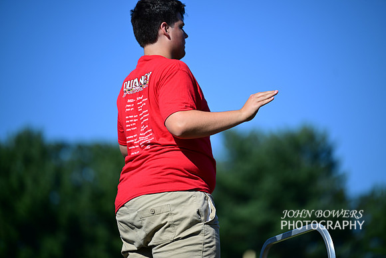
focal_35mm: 200
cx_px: 193
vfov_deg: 6.9
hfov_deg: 10.3
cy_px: 129
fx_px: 2145
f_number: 2.8
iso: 90
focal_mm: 200
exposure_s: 1/1600
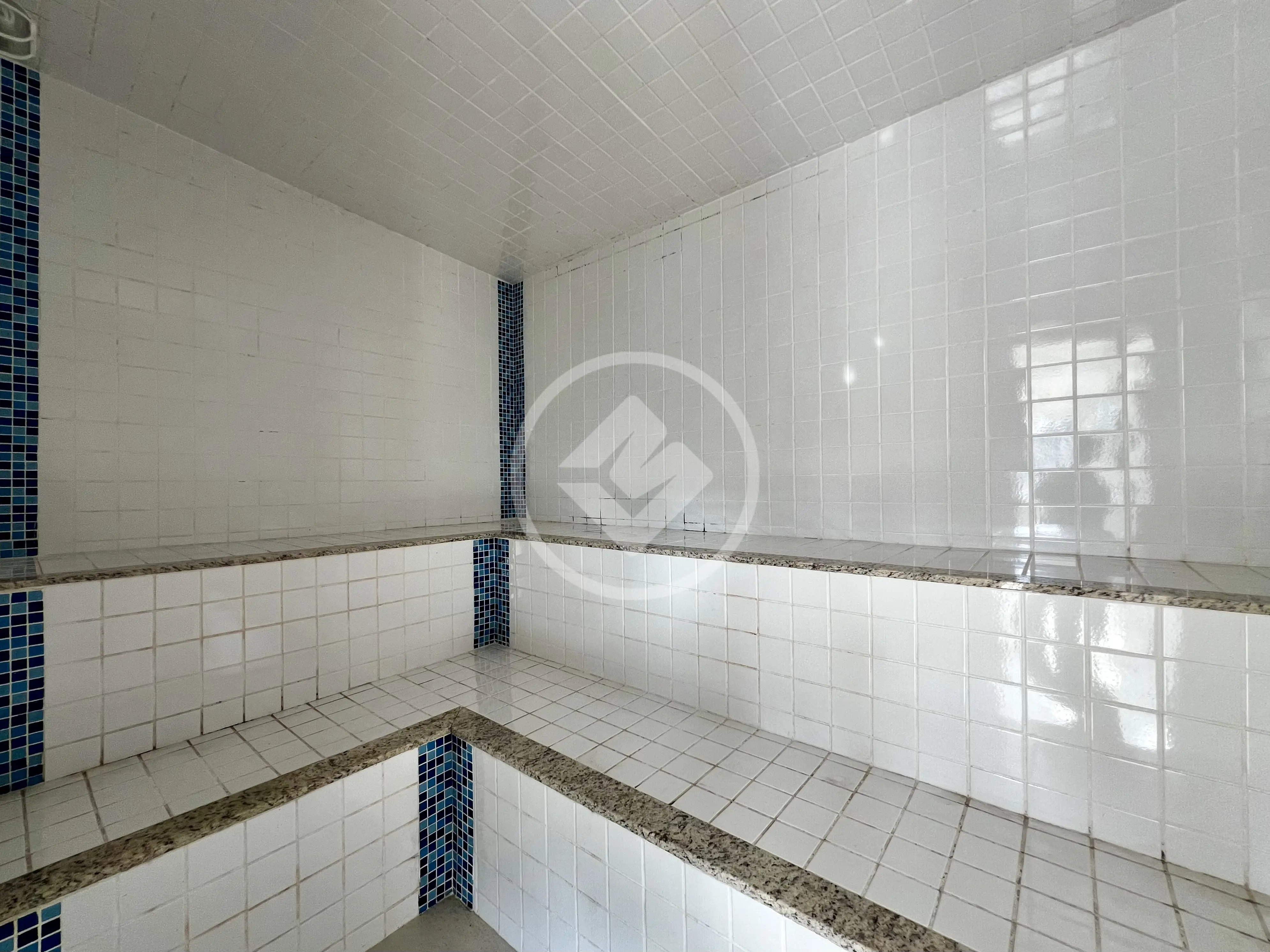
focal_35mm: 13
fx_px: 477
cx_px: 635
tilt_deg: +0.1
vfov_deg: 89.9
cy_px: 476
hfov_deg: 106.2
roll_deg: +0.4
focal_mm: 1.57
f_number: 1.8
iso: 64
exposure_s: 1/99
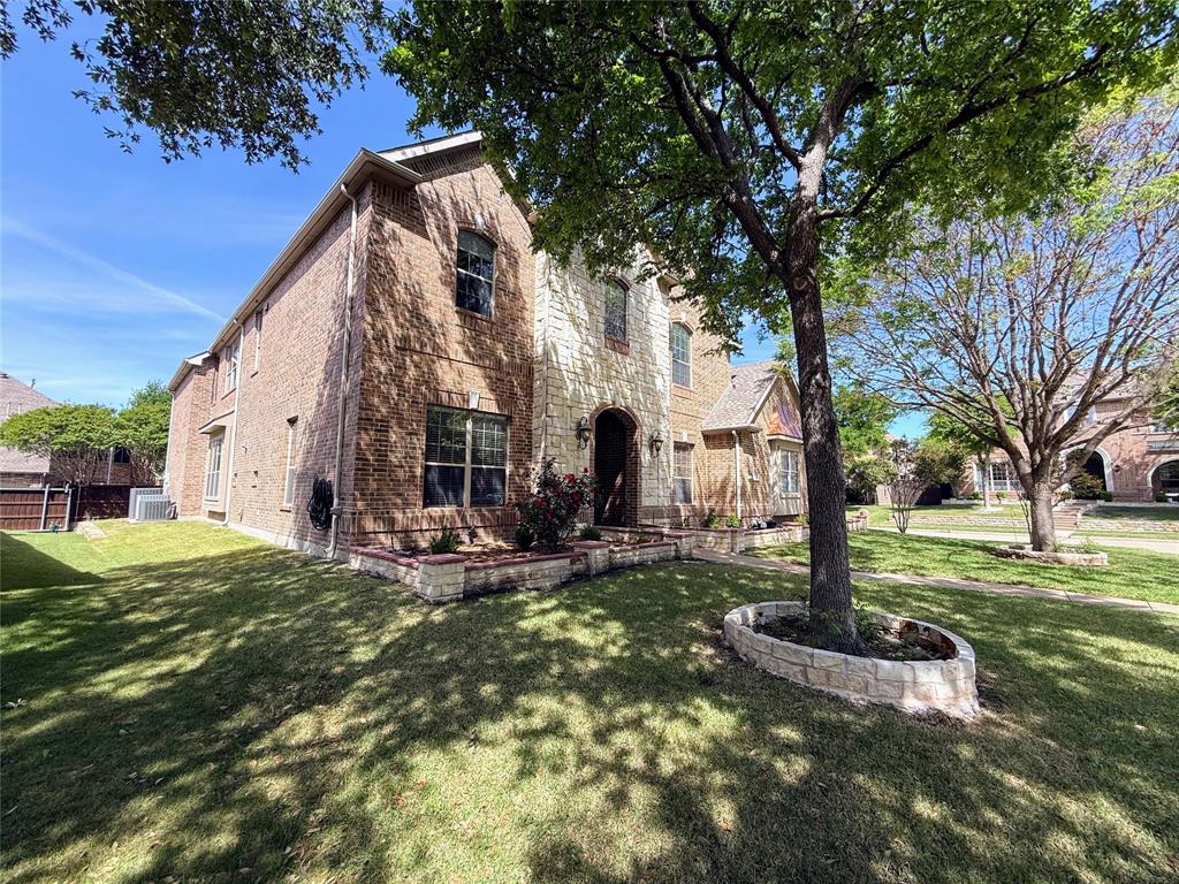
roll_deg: -0.1
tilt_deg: +7.1
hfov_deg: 102.1
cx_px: 590
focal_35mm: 14
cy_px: 442
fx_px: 477
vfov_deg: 85.7
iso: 50
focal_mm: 2.22
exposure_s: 1/651
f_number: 2.2
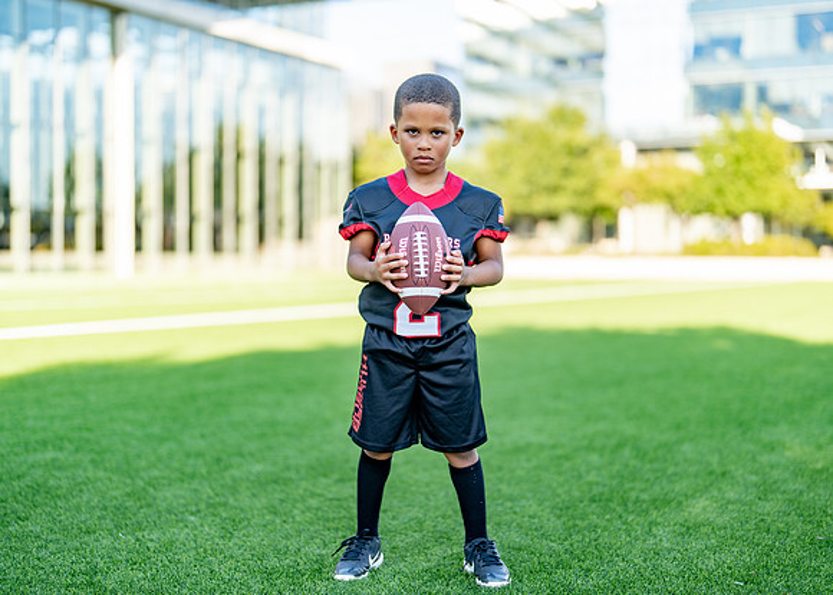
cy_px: 298
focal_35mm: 52
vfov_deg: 27.0
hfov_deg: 37.2
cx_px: 416
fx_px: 1239
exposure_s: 1/1250
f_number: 1.2
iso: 100
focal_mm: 50
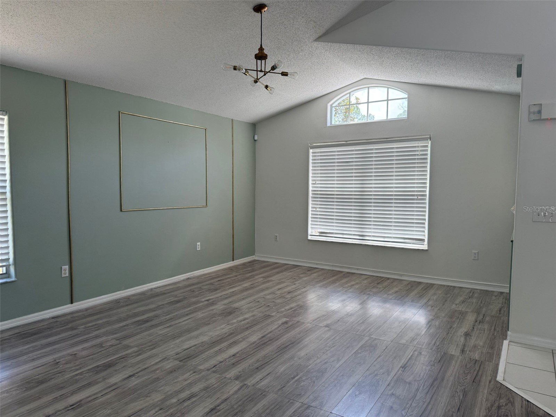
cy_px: 208
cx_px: 278
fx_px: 385
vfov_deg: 56.8
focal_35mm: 24
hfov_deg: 71.6
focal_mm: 6.76
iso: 100
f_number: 1.78
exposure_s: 1/321
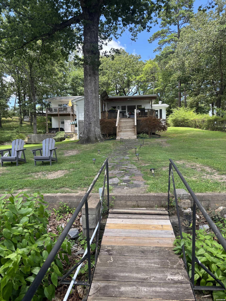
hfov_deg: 53.1
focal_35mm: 26
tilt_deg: -0.1
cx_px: 113
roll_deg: +0.0
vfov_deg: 67.3
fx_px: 226
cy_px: 150
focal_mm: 5.96
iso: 50
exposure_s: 1/430
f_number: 1.6
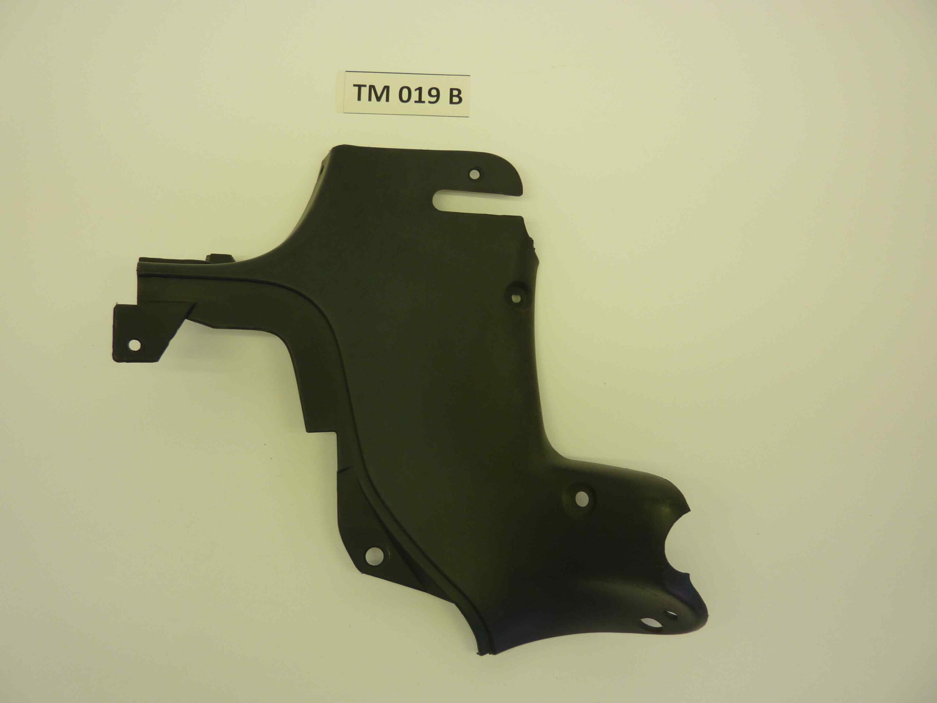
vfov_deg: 54.9
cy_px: 352
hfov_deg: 69.4
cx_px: 468
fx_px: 677
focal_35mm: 25
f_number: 3.3
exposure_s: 1/50
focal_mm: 4.1
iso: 80
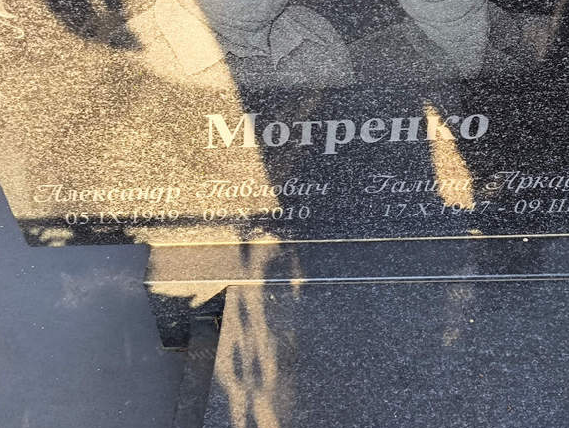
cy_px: 143
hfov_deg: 27.5
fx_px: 1151
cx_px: 395
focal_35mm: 70
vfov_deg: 21.0
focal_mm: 4.71
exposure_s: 1/186
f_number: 1.7
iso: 50
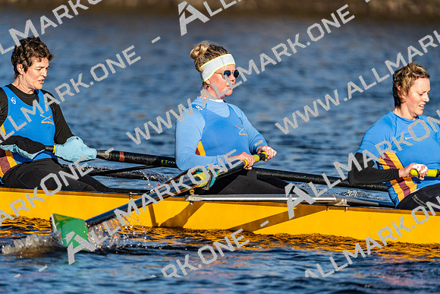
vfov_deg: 2.3
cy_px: 147
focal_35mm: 600
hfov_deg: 3.4
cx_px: 220
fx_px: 7335
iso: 320
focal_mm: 600
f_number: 6.3
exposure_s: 1/2000
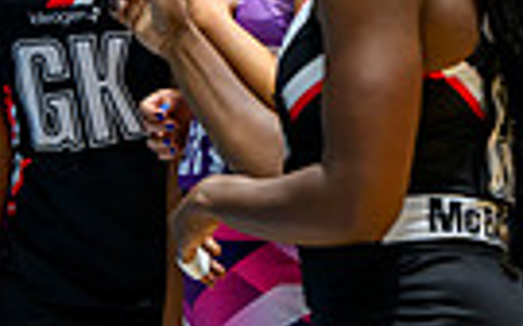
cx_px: -43
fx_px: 9666
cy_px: -439
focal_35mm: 679
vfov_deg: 1.9
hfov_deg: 3.1
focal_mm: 200
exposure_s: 1/1600
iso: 3200
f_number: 3.5
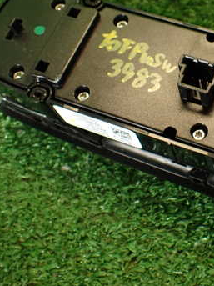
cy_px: 104
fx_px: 462
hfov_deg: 25.3
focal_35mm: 56
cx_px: 192
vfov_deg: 34.2
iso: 200
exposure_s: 1/40
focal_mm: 5.79
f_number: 2.4
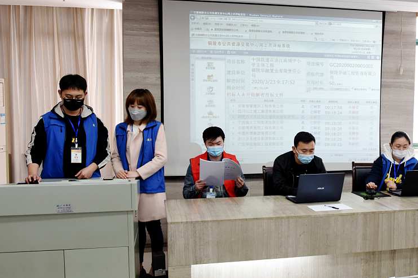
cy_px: 158
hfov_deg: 48.3
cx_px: 293
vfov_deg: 34.2
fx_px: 453
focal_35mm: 39
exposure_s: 1/60
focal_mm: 24
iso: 1000
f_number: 5.6
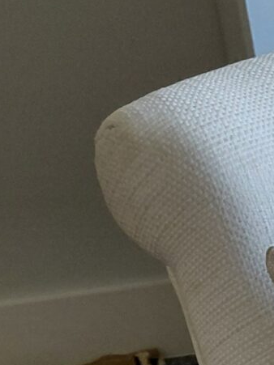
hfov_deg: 8.9
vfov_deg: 11.6
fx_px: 1499
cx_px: 774
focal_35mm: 142
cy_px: 850
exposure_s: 1/120
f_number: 1.8
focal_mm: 4.69
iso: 250
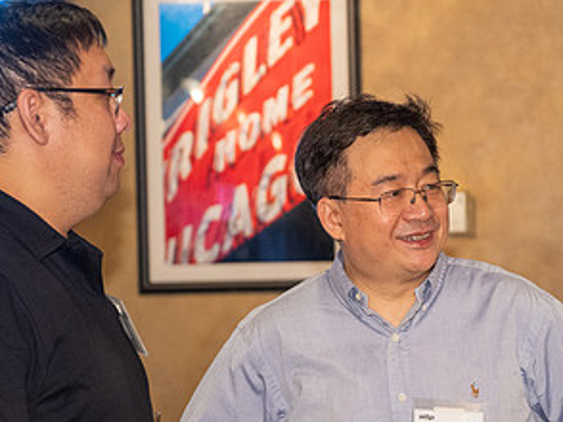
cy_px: 280
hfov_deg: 12.7
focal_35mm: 155
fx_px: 2519
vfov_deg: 9.6
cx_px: 402
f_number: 4
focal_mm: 70
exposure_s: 1/80
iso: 3200
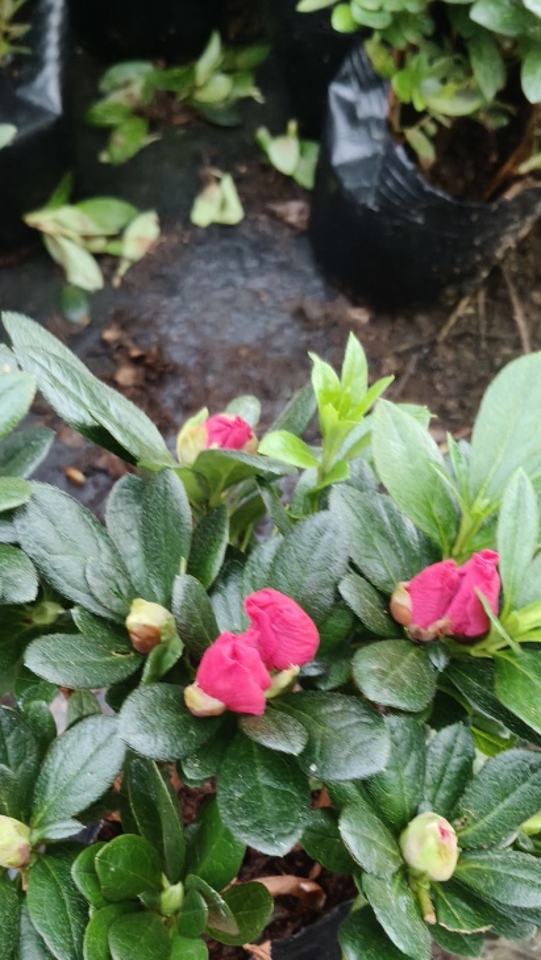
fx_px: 1096
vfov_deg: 46.2
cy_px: 681
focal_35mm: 43
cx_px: 294
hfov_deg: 27.7
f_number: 1.8
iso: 400
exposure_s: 1/100
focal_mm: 3.96
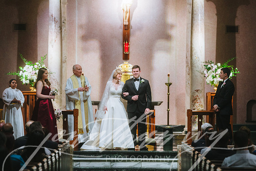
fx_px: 1280
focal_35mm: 180
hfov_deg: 11.4
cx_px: 128
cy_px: 86
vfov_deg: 7.6
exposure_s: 1/200
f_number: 2.8
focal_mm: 180
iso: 1250
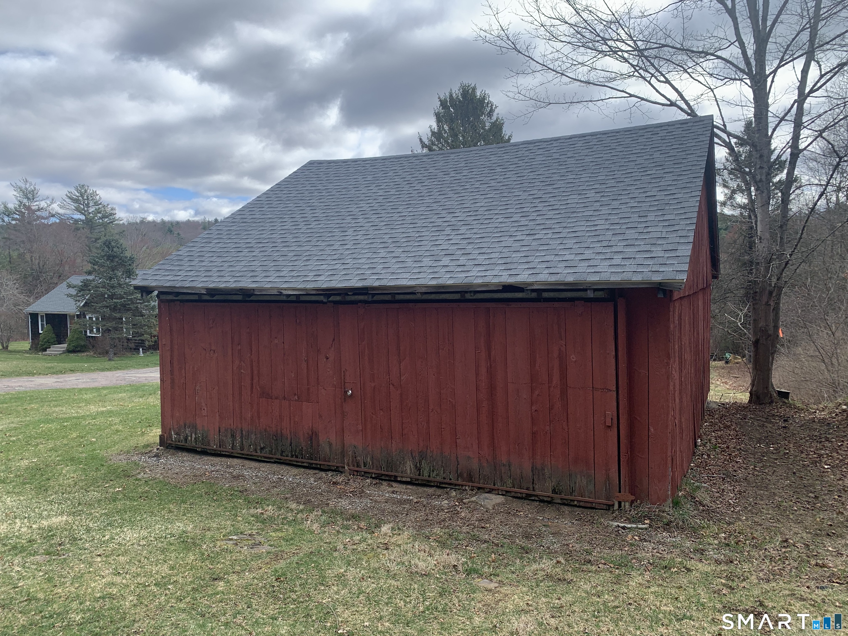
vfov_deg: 53.1
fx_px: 637
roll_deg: +2.3
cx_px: 424
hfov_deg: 67.3
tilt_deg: -5.5
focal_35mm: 26
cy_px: 318
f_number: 1.8
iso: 25
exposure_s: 1/1350
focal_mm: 4.25
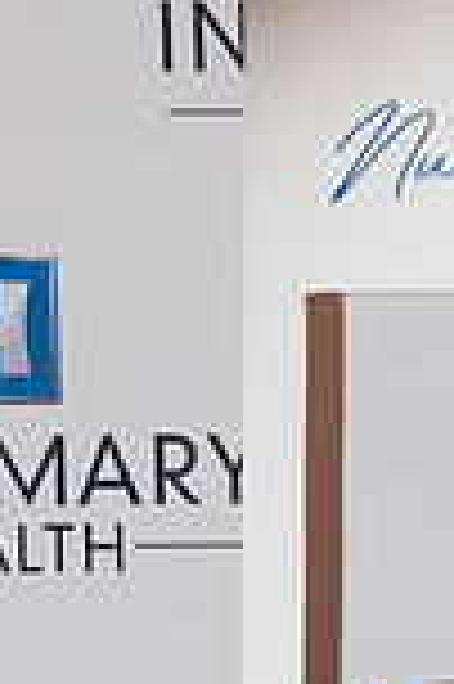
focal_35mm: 289
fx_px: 5479
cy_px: 824
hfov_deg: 4.7
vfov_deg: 7.1
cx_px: 663
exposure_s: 1/60
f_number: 5.6
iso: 400
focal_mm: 65
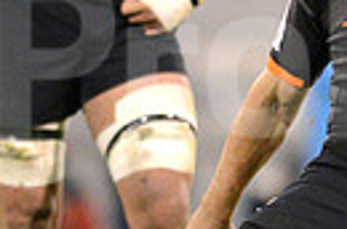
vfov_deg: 1.0
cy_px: 49
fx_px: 12913
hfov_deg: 1.5
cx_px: 214
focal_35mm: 1343
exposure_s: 1/1250
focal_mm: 300
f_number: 2.8
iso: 4500
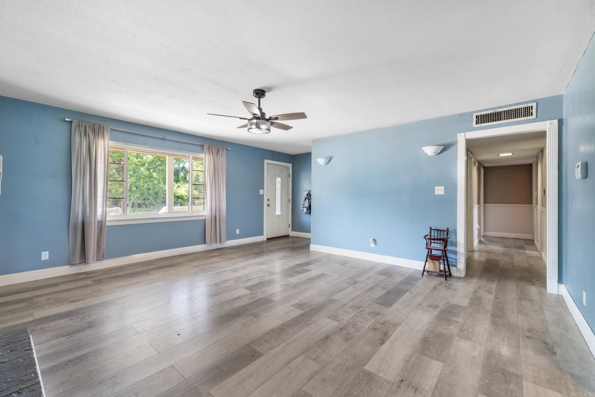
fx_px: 248
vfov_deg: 77.3
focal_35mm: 15
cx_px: 298
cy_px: 198
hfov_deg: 100.4
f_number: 7.1
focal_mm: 10
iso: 250
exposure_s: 1/40
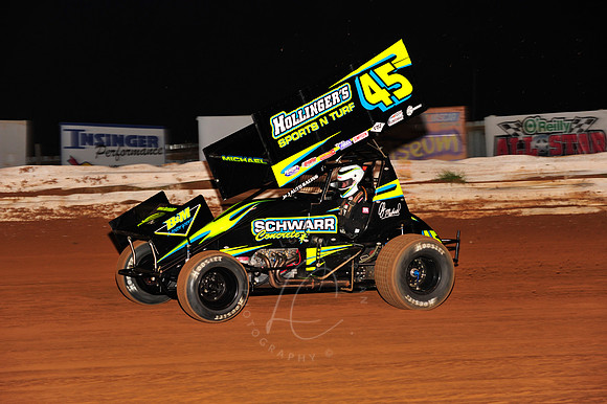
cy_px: 202
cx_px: 304
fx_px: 1887
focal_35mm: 112
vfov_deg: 12.2
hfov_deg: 18.3
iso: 800
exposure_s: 1/200
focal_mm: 112
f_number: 6.3
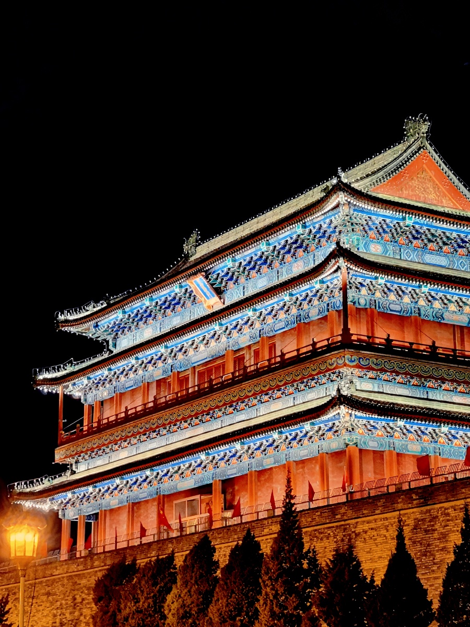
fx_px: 1466
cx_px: 235
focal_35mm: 81
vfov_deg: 24.1
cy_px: 314
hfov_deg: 18.2
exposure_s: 5
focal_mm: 7.48
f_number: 2.4
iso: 320
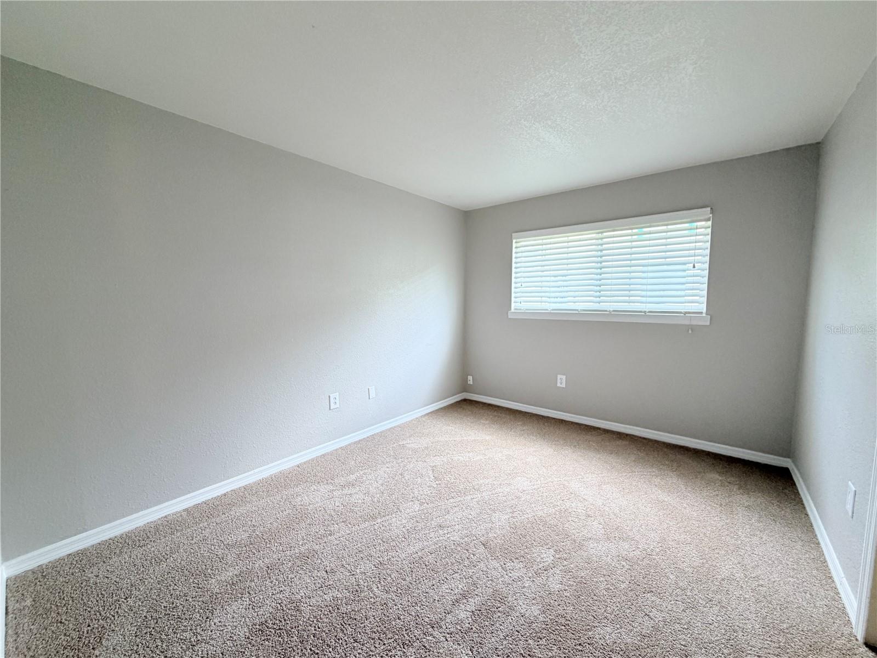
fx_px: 355
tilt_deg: -5.5
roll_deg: +0.2
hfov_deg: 102.1
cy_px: 329
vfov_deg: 85.7
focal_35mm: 14
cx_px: 438
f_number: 2.2
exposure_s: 1/60
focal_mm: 2.22
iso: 250
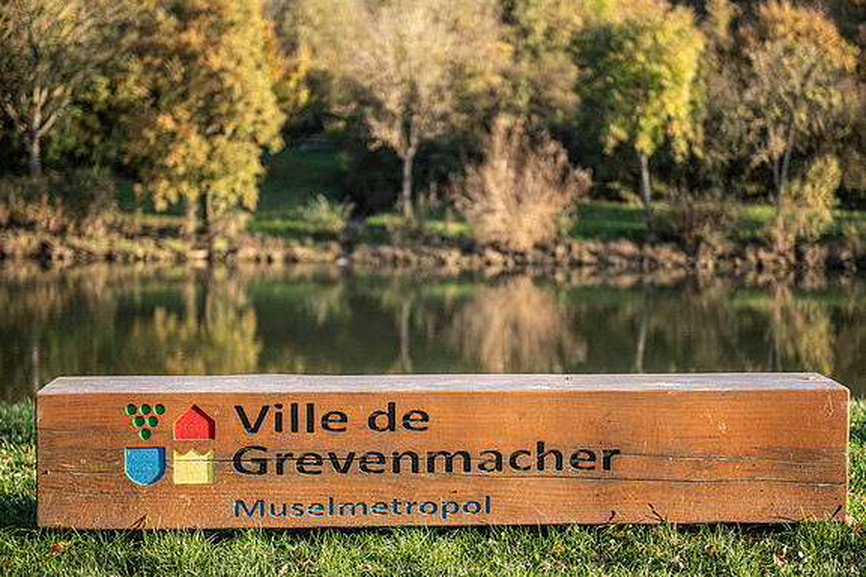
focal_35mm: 74
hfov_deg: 27.3
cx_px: 443
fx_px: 1780
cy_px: 292
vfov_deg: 18.4
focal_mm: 70
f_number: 2.8
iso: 64
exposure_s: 1/250
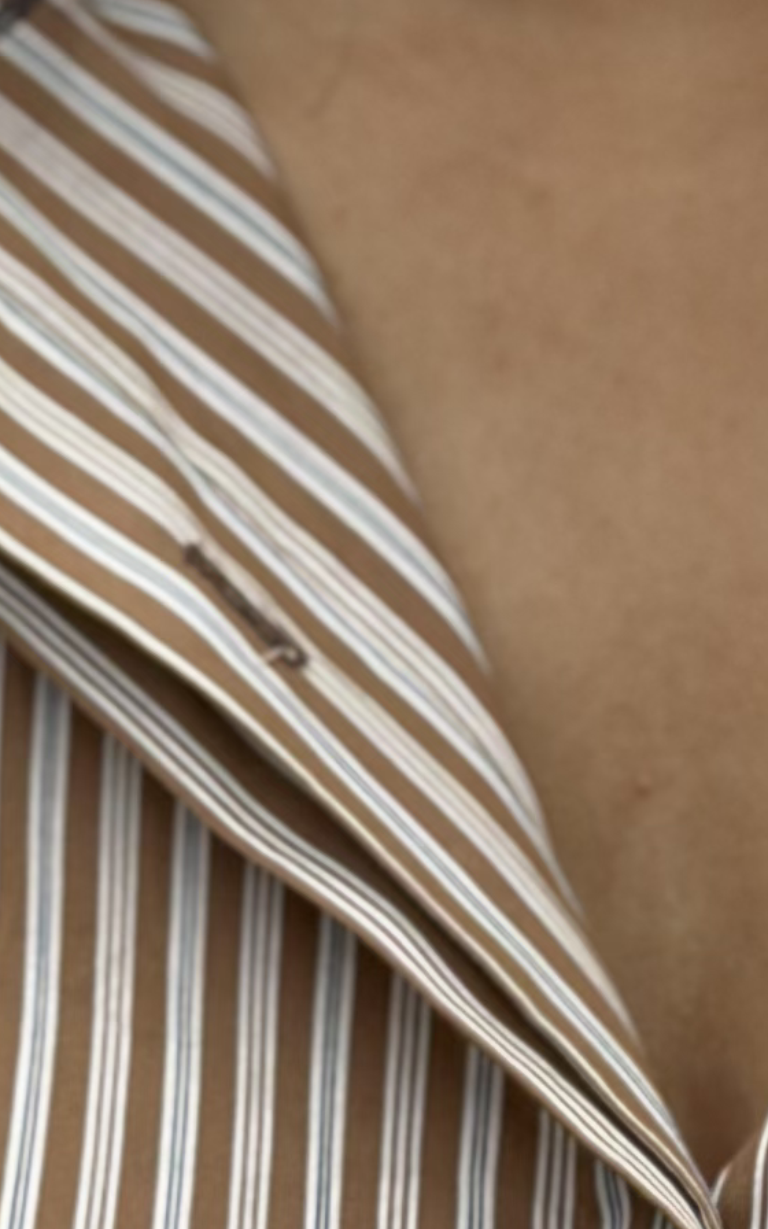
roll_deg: -0.9
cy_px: -690
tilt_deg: -3.4
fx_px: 7669
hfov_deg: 5.7
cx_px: 830
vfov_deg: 8.9
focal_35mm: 229
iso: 80
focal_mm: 6.86
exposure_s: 1/1272
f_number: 1.78
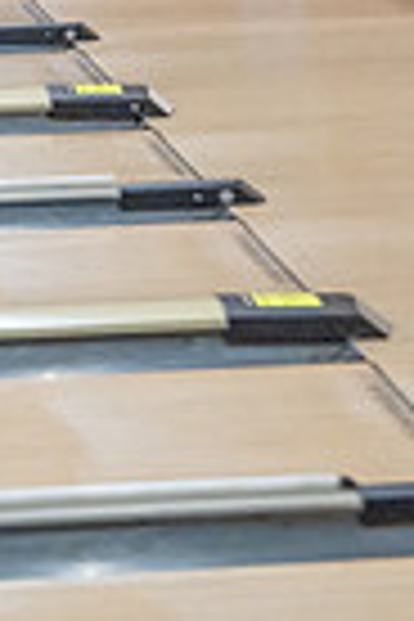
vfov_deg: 7.5
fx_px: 4623
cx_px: 166
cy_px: -374
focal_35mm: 268
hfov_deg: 5.1
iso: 4000
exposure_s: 1/1000
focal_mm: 82
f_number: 2.8
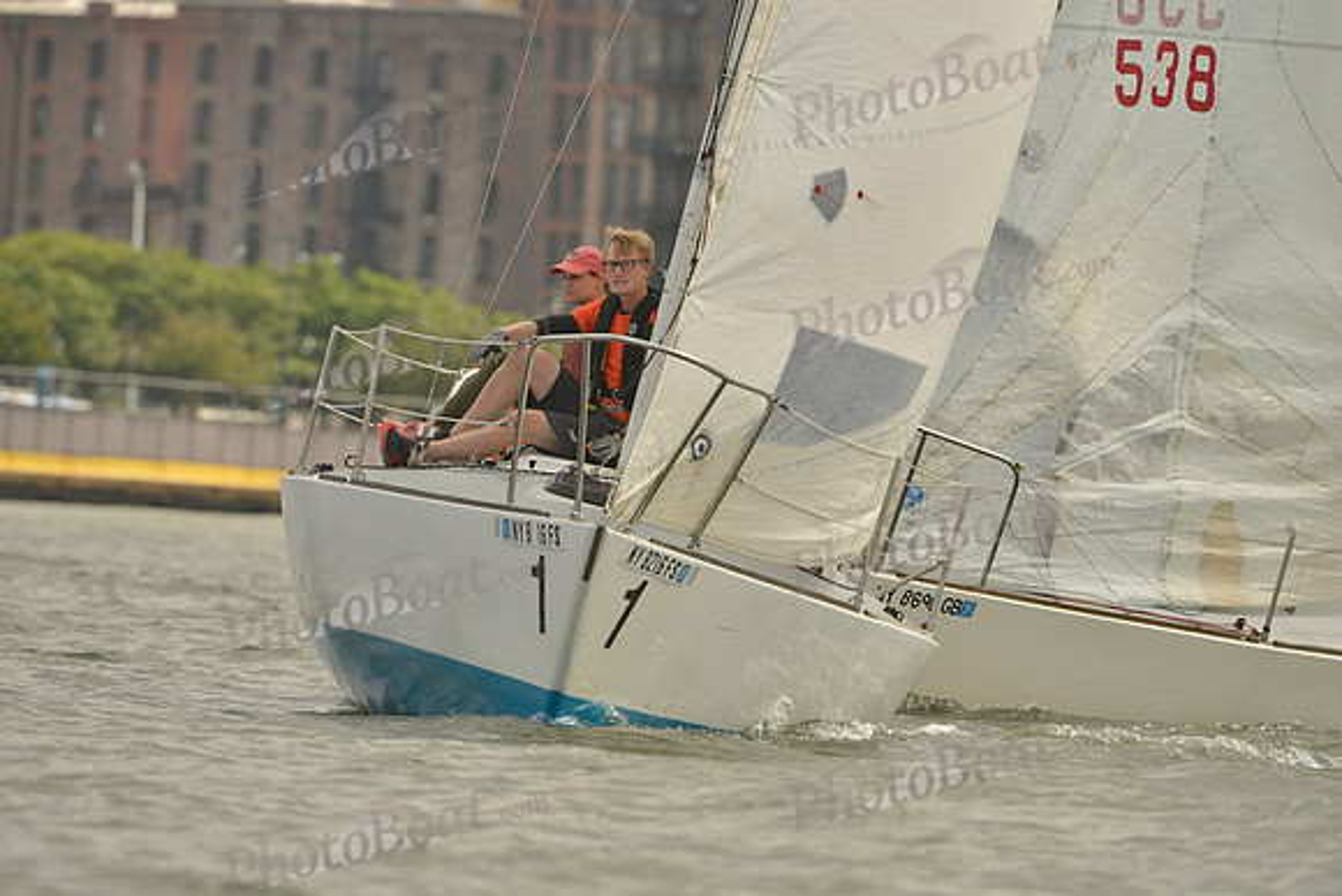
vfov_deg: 3.4
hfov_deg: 5.2
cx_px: 671
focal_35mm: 400
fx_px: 14914
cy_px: 448
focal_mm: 400
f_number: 8
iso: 400
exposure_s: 1/1250
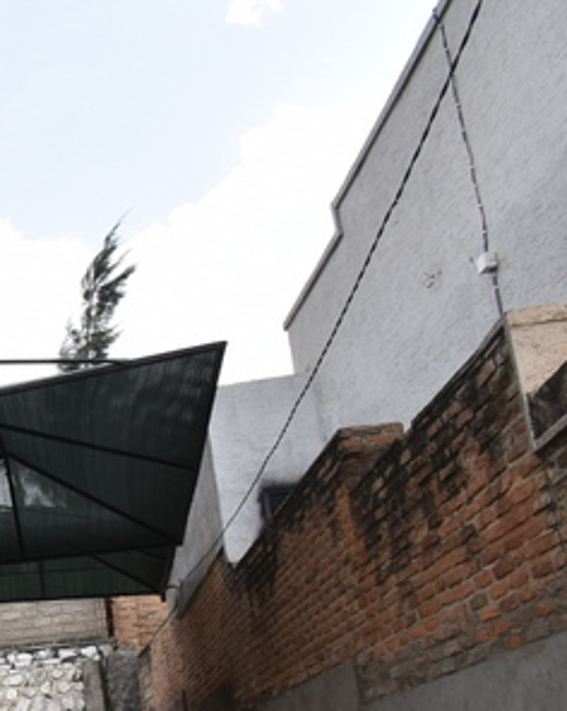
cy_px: 619
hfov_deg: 22.2
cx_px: -447
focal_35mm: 41
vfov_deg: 41.8
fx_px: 862
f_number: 8
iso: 250
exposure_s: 1/250
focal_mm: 10
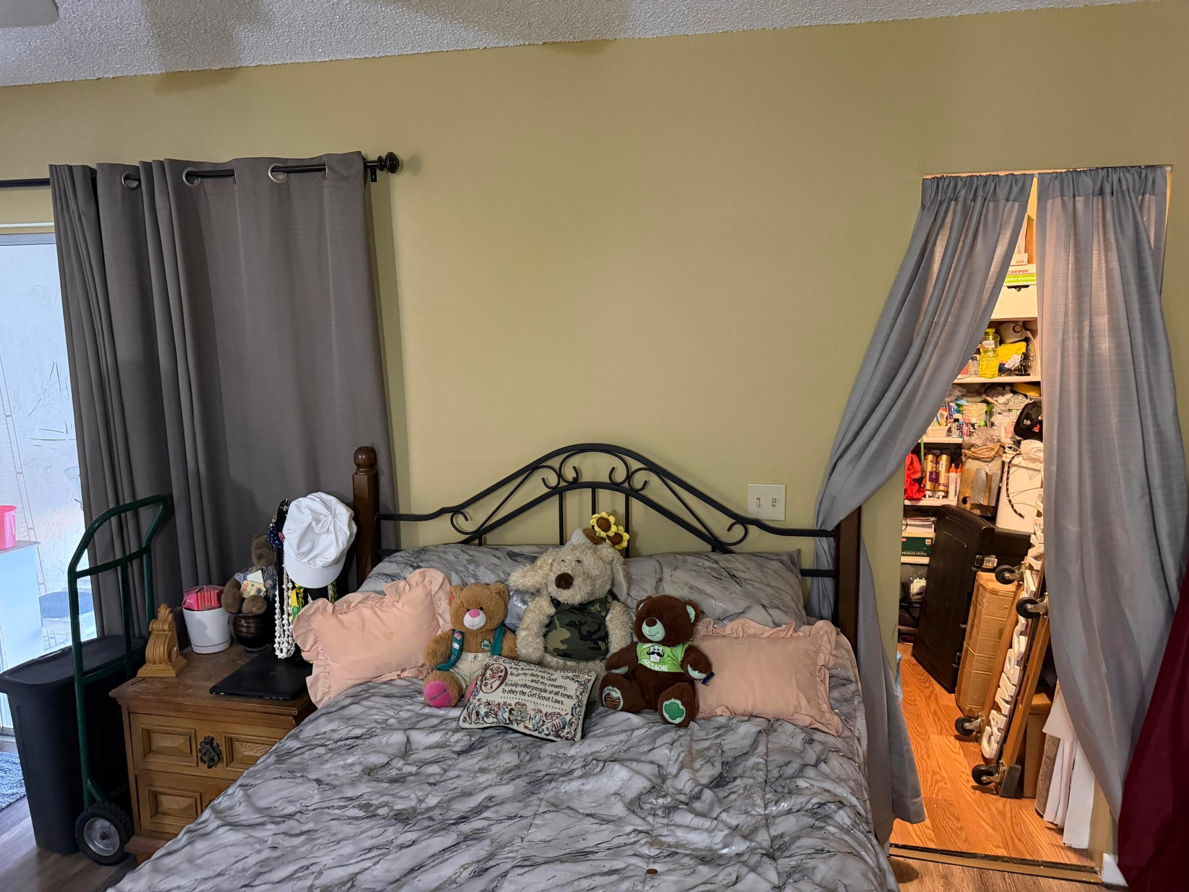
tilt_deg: -8.7
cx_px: 594
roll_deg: +0.0
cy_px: 446
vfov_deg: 56.8
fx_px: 824
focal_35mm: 24
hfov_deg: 71.6
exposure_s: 1/30
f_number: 1.78
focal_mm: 6.76
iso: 800
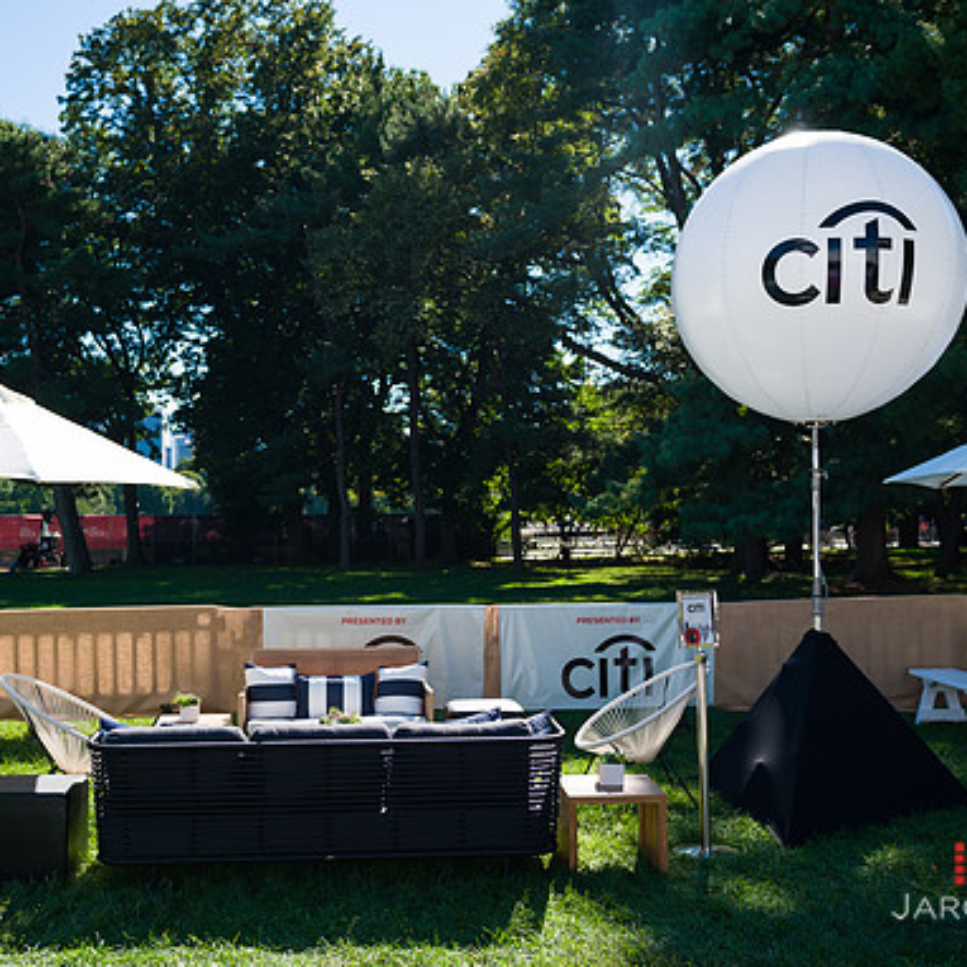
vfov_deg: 41.9
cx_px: 400
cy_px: 486
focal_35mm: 40
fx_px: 1264
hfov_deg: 41.7
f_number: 4.5
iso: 200
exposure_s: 1/1600
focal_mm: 31
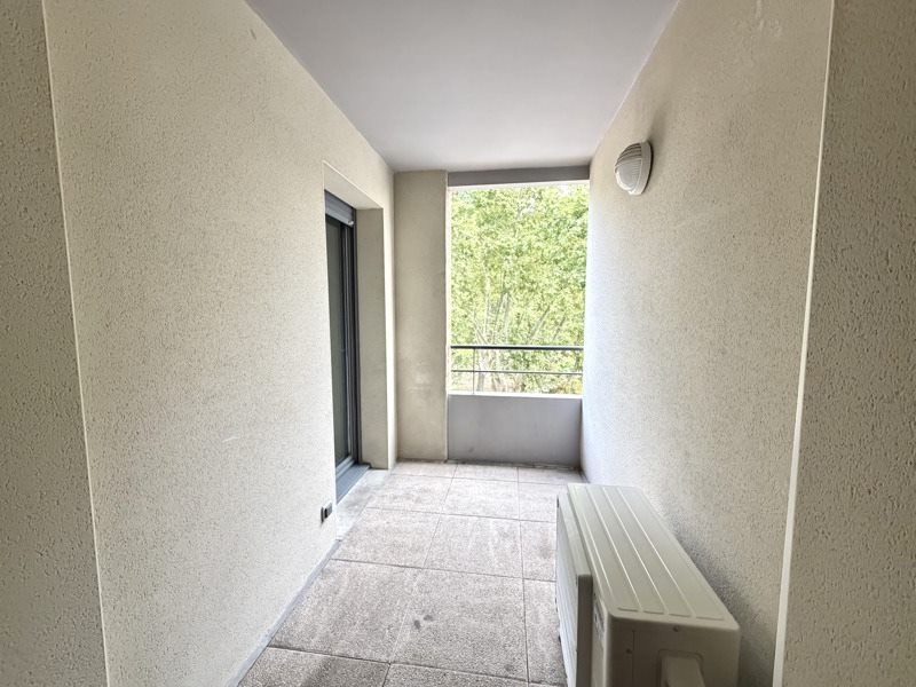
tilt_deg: -5.0
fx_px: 370
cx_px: 458
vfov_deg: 85.7
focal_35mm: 14
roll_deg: +1.0
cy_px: 344
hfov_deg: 102.1
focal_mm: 2.22
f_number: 2.2
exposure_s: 1/60
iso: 1000
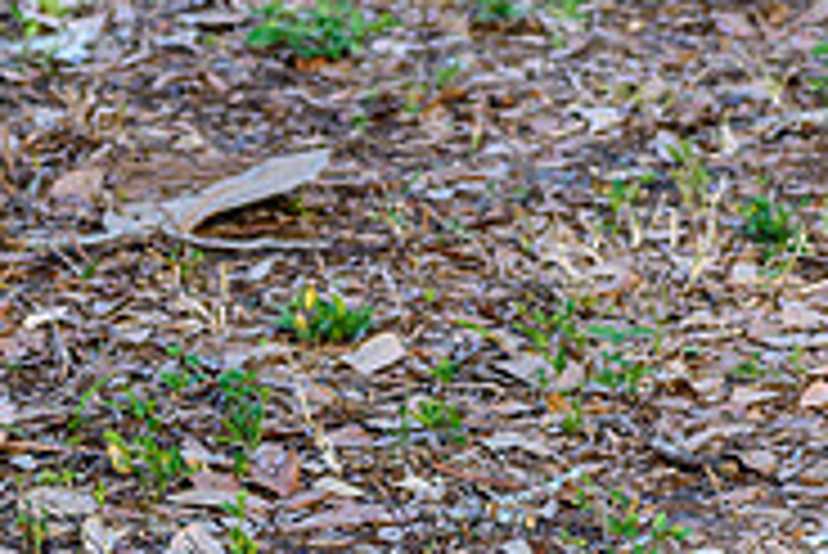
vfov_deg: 3.6
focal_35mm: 379
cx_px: -50
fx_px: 8724
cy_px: 520
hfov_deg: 5.4
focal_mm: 80
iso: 400
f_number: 4.8
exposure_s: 1/400
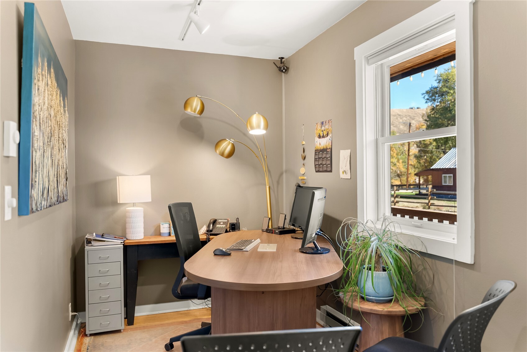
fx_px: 390
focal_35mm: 27
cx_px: 264
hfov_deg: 68.1
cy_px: 176
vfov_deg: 48.6
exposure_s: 1/15
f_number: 2.8
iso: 400
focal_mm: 26.6
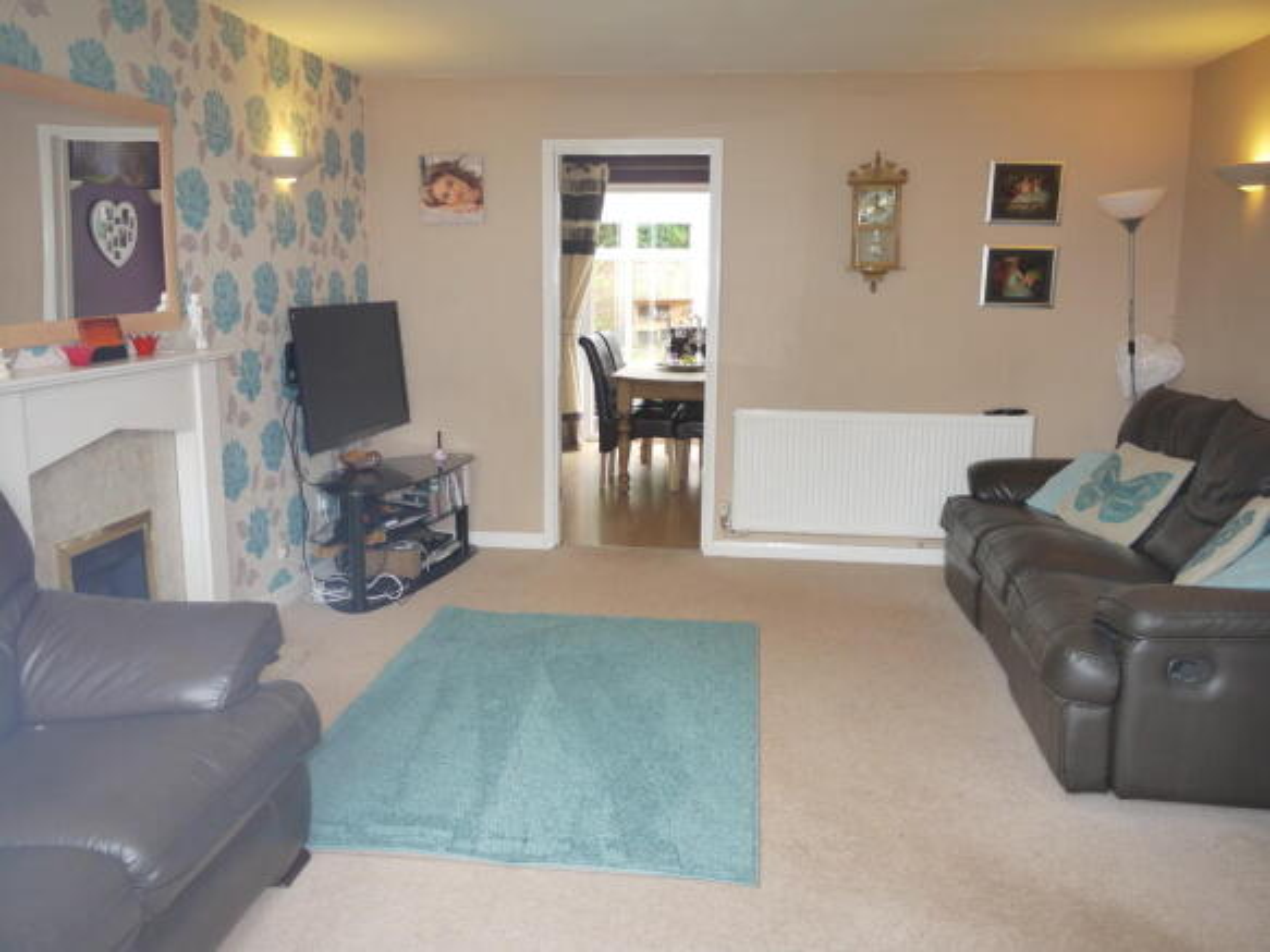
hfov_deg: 63.5
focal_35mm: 28
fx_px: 1027
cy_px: 476
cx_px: 635
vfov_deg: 49.7
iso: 250
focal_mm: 14
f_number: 3.5
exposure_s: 1/30
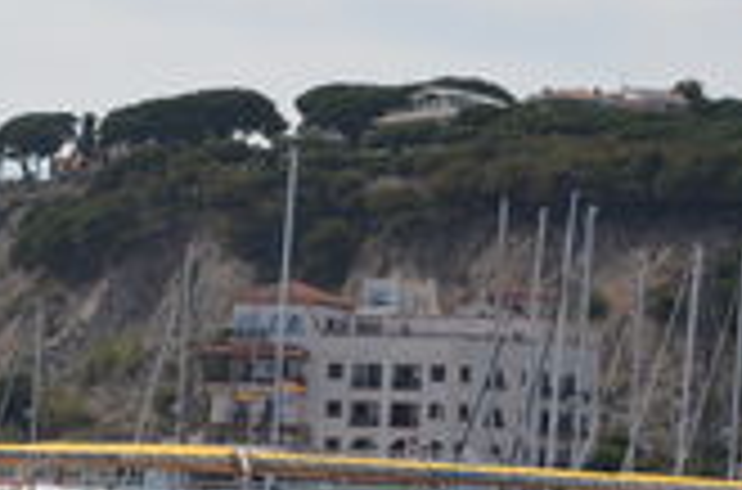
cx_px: 207
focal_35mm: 191
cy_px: 519
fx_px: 3925
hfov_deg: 10.8
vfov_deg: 7.1
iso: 100
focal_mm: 42
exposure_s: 1/200
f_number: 9
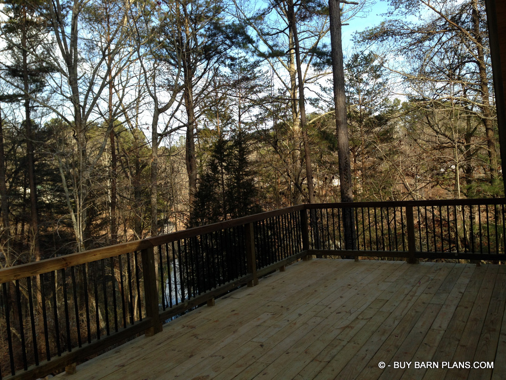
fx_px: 482
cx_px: 253
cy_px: 190
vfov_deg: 42.9
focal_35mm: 33
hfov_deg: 55.4
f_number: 2.4
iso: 50
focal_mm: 4.12
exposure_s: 1/467
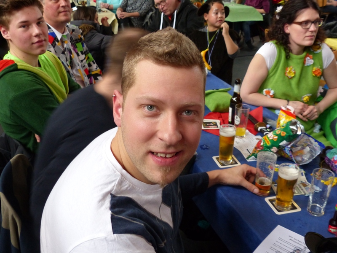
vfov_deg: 38.7
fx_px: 360
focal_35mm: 37
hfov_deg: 50.1
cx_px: 168
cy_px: 126
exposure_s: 1/25
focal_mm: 6.6
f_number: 2.8
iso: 400
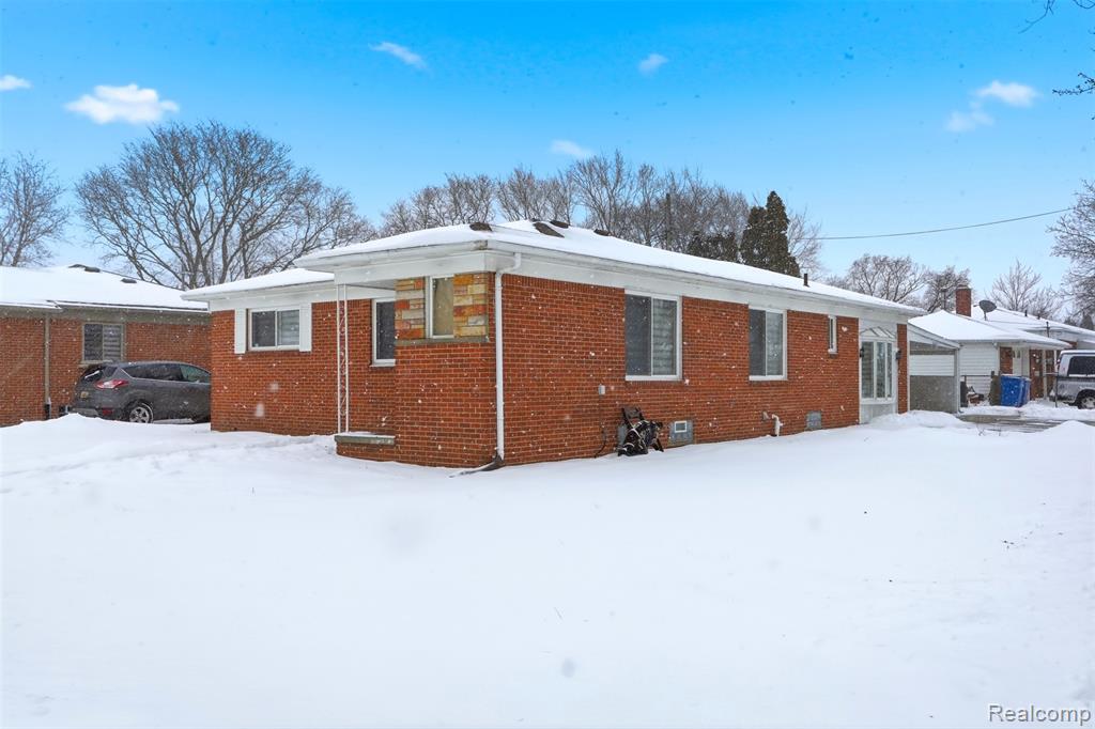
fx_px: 943
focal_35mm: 31
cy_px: 364
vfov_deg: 42.3
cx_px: 548
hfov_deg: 60.3
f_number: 8
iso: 400
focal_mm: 31
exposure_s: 1/8000
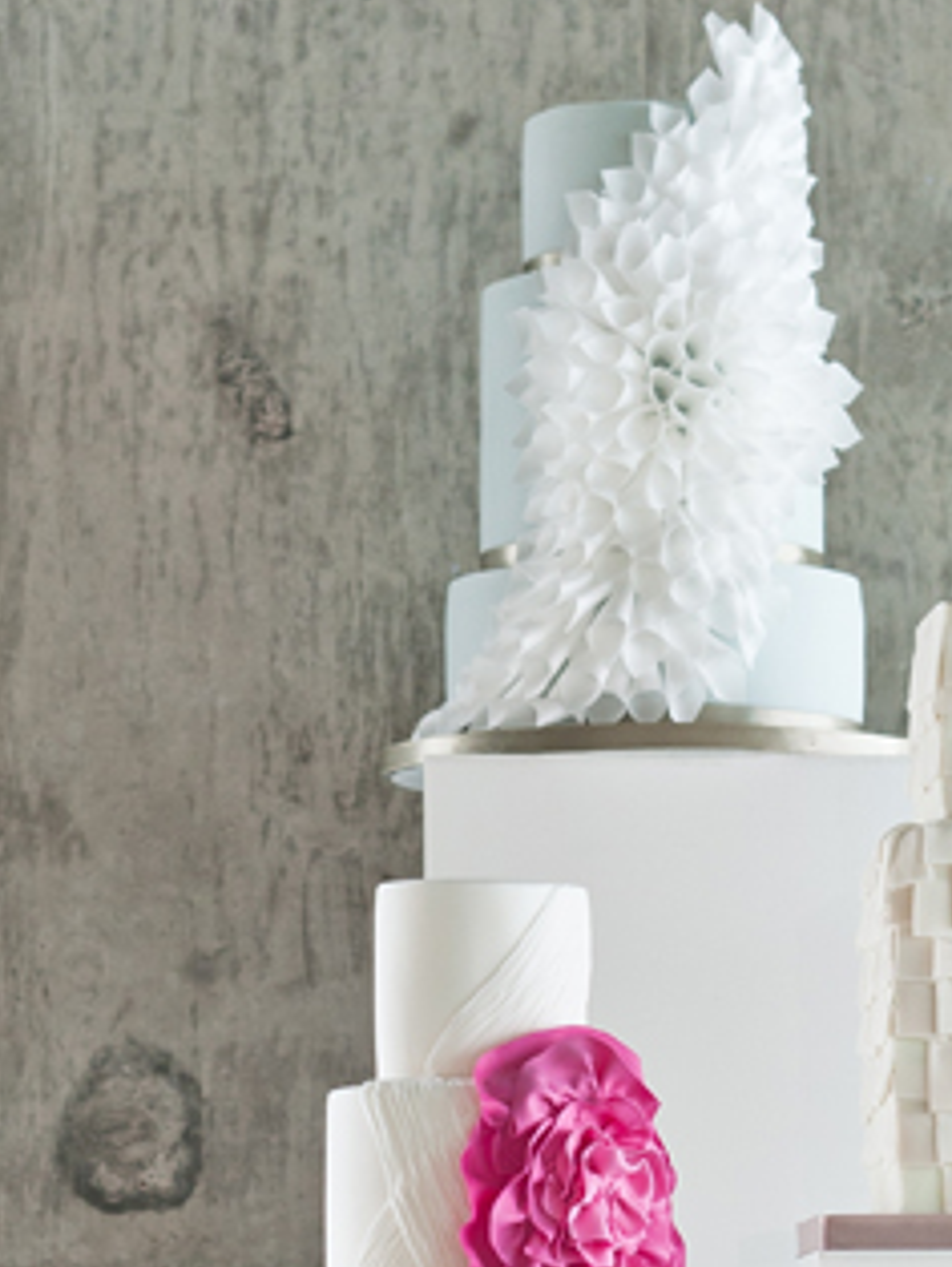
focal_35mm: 138
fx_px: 5053
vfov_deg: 14.0
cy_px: 1400
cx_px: 746
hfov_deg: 10.7
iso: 200
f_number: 4
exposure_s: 1/80
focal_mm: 50
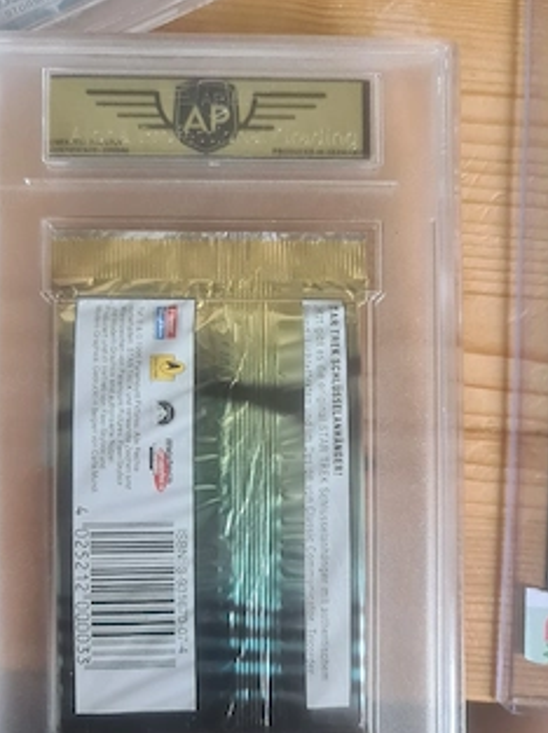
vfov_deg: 56.7
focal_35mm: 32
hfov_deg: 44.0
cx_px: 239
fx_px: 677
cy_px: 410
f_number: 1.8
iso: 800
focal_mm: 7
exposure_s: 1/100
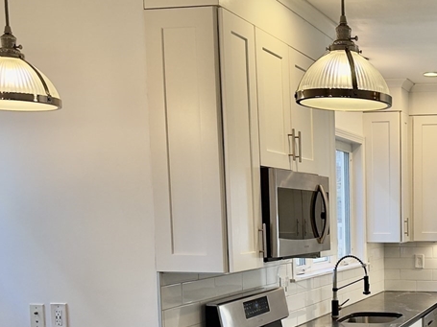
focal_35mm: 54
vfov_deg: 26.2
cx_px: 396
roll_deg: -0.1
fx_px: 682
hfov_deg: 33.6
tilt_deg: -5.6
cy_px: 288
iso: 200
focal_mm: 6.76
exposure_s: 1/197
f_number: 1.78
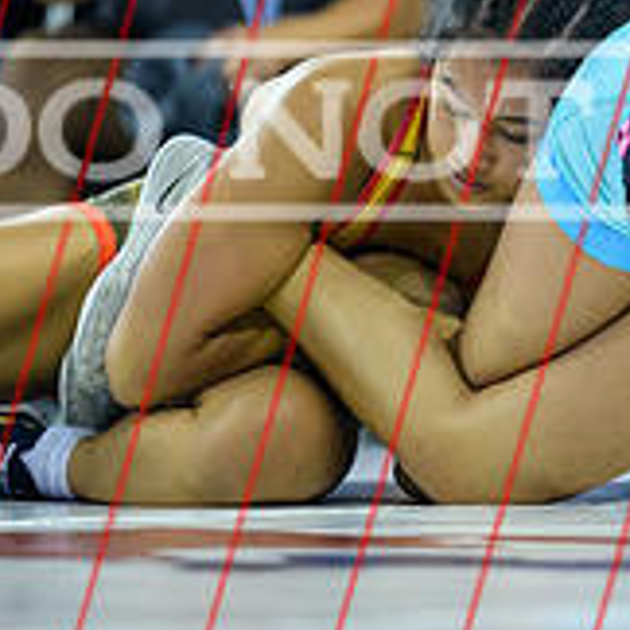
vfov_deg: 2.9
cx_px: 521
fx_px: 12251
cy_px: 158
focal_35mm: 595
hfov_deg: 2.9
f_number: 2.8
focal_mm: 195
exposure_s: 1/800
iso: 2500
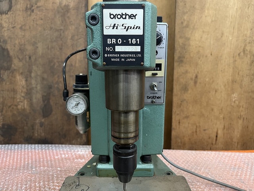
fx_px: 191
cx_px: 127
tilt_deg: -12.8
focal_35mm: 26
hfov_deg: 67.3
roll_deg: +0.4
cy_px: 96
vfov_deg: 53.1
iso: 320
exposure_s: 1/50
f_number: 1.6
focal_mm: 5.1
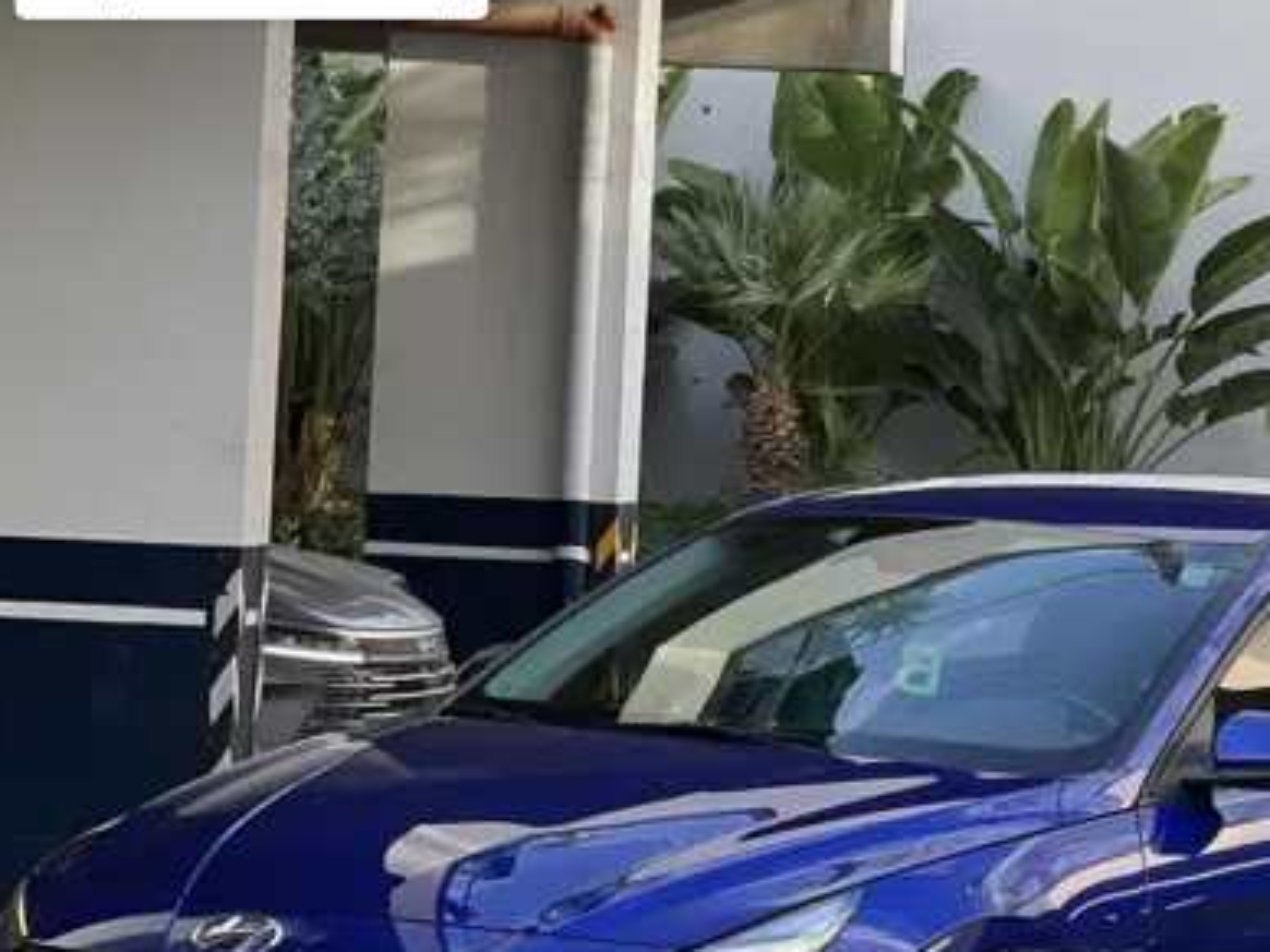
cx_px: 982
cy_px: 491
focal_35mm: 127
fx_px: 4659
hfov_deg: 15.4
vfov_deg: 11.7
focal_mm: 9
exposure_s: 1/121
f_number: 2.8
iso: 32
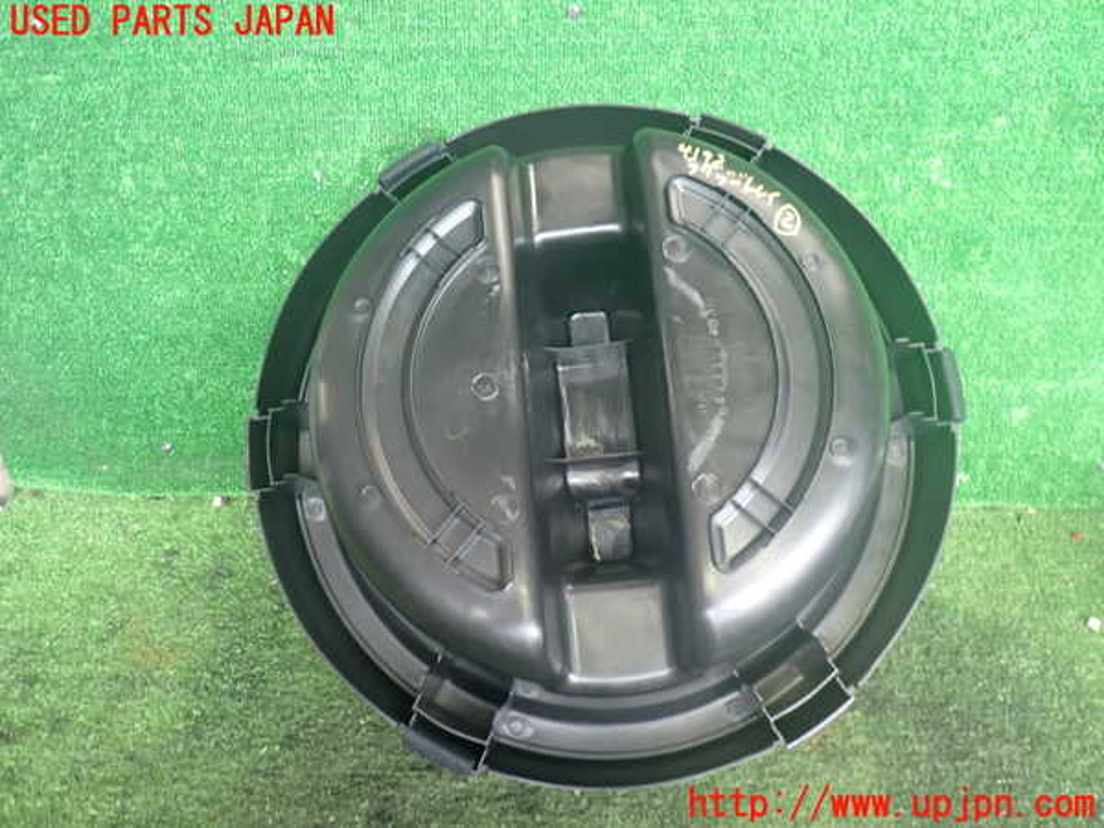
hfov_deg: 60.0
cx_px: 552
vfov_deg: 46.8
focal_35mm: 30
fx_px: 957
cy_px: 414
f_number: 2.3
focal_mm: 5.4
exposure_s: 1/30
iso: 250
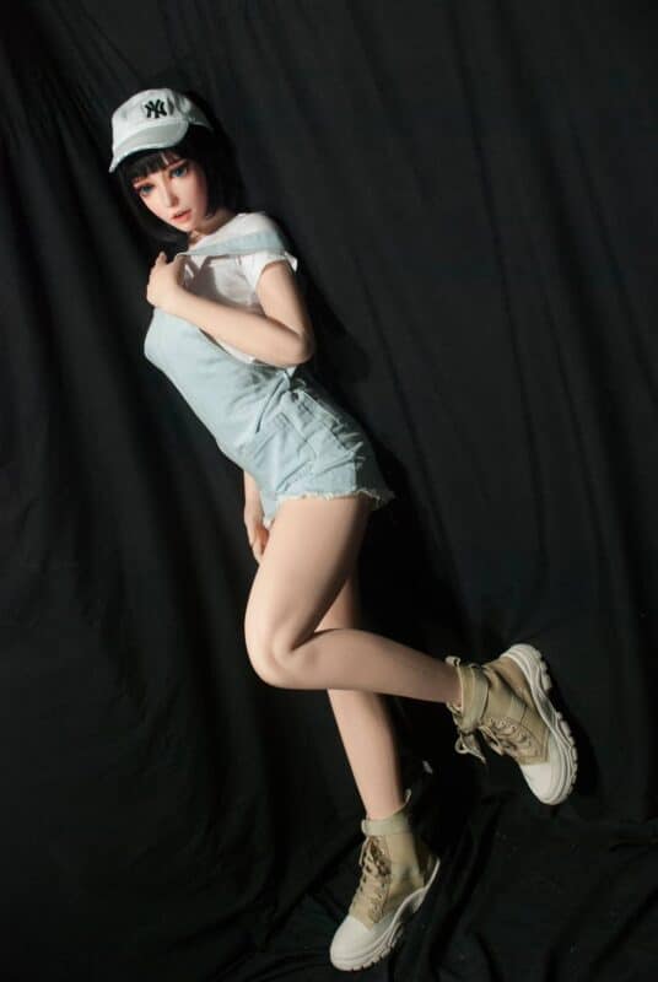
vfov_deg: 49.5
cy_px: 491
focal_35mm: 39
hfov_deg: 34.3
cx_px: 329
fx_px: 1065
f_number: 4
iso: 500
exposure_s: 1/30
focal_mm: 26
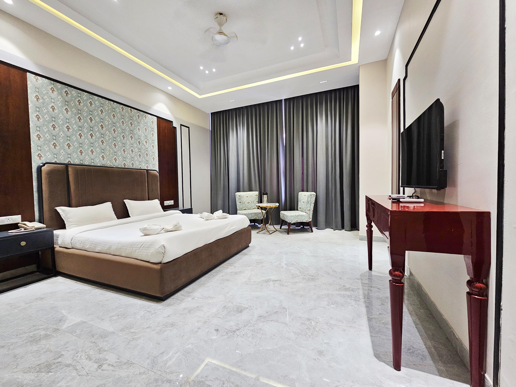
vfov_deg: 89.9
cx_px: 258
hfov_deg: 106.2
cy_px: 194
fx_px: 194
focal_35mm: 13
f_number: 2.2
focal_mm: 2.2
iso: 250
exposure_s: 1/50
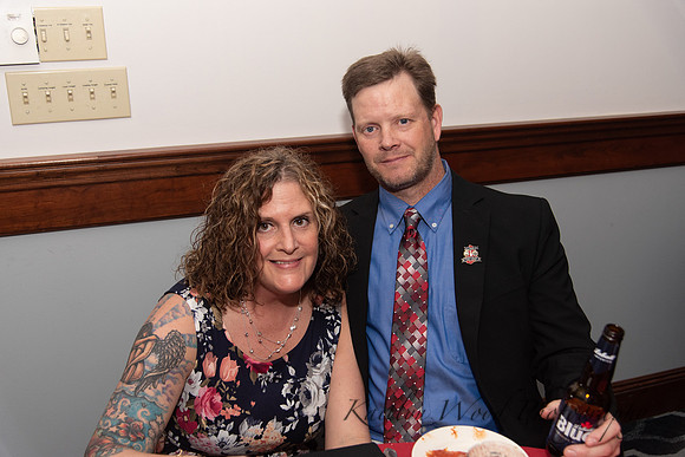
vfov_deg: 35.1
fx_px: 723
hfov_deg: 50.7
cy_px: 228
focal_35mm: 38
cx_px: 342
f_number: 4
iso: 800
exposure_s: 1/200
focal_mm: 38
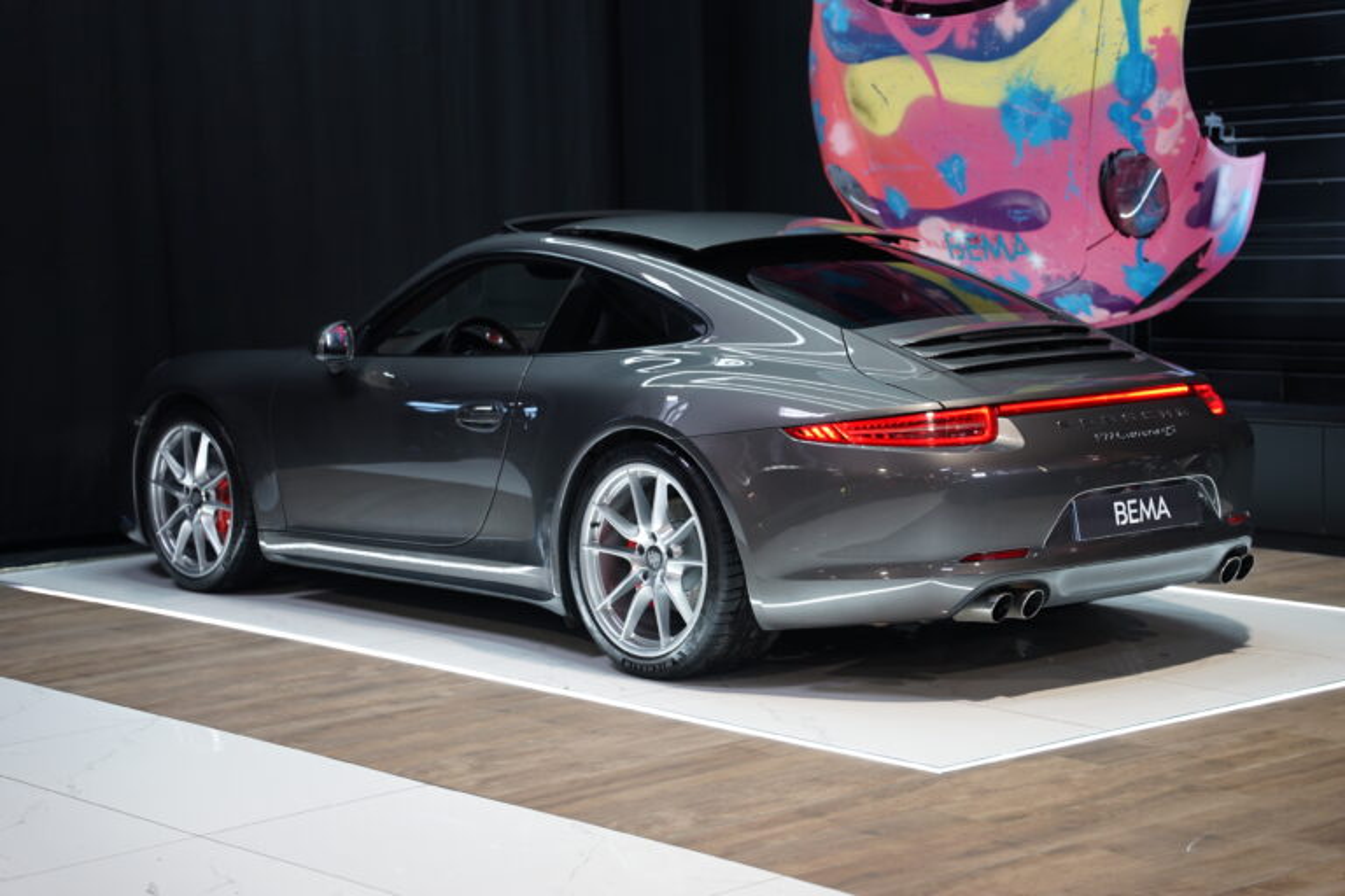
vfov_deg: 19.5
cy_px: 448
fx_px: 2615
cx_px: 672
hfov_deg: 28.8
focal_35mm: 70
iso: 640
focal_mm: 70
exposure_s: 1/80
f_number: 2.8
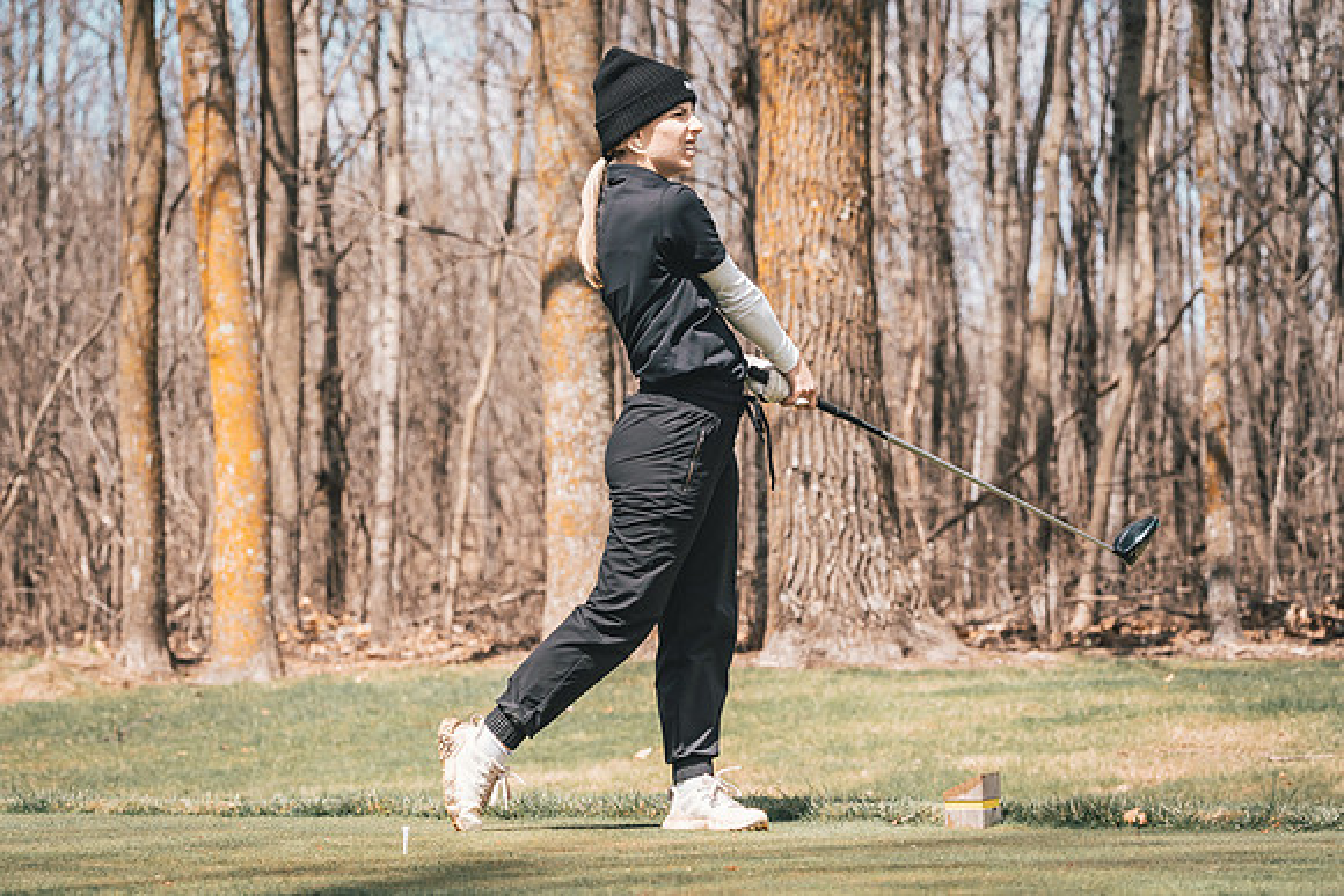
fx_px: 5975
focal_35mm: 160
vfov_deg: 8.6
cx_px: 587
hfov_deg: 12.8
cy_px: 441
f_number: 6.3
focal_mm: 142
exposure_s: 1/1250
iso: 640
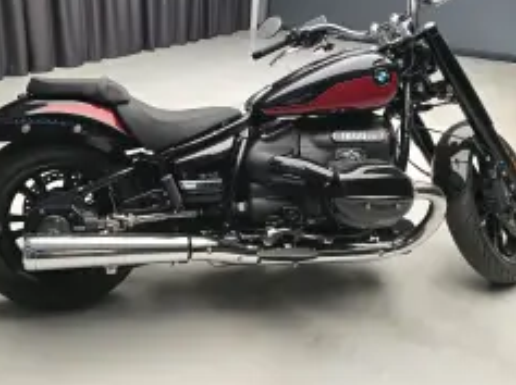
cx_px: 213
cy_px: 107
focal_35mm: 35
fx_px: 521
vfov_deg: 39.7
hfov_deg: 52.4
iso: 200
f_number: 1.7
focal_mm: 6.3
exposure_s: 1/180
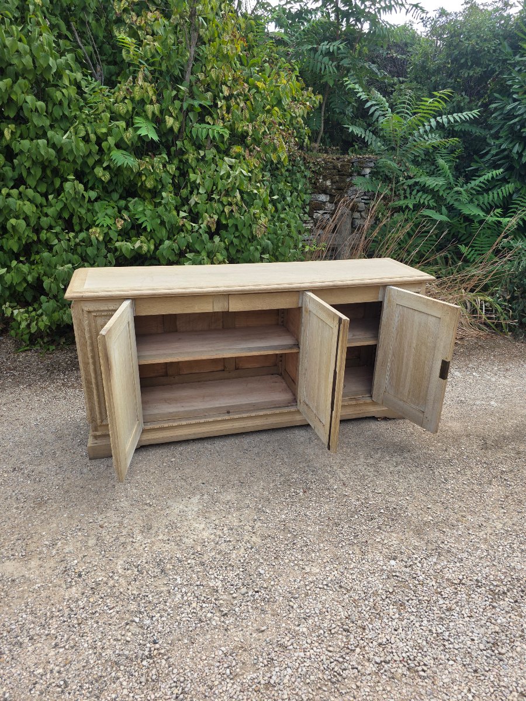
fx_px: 466
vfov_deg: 73.9
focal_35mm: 23
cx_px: 263
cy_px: 350
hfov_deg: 58.9
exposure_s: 1/359
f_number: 1.7
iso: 32
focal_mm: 6.3
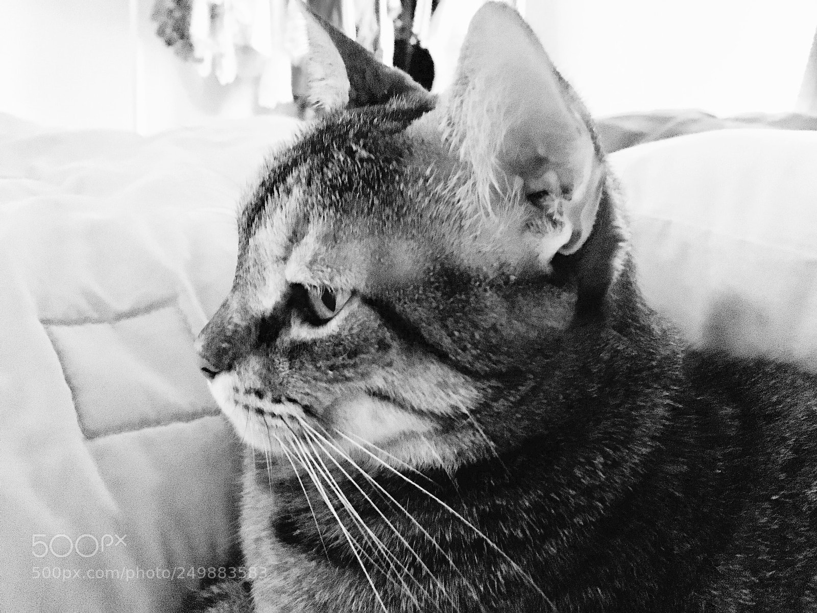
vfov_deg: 48.2
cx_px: 408
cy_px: 306
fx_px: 684
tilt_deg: -19.4
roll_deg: -6.6
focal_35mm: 29
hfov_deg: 61.7
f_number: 2.2
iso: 1000
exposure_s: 1/15
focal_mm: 4.15
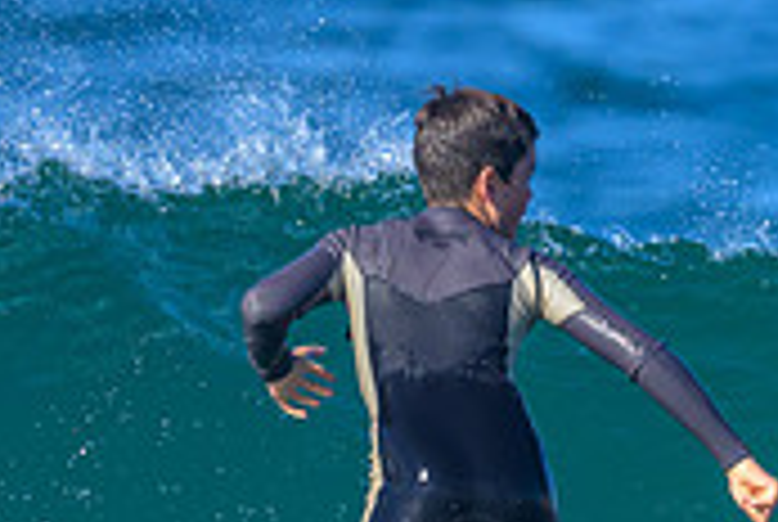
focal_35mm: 3681
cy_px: 716
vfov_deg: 0.4
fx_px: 79686
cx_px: 687
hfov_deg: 0.6
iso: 560
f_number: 6.3
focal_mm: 800
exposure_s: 1/2000
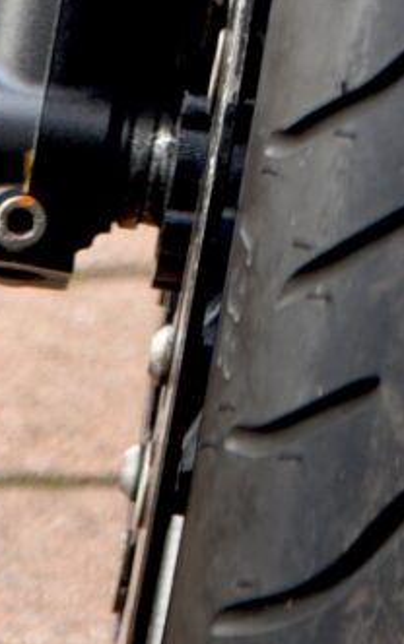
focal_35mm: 550
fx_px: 9672
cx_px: 918
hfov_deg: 2.4
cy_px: -1746
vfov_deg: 3.7
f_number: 3.5
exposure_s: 1/60
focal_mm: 70
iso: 200
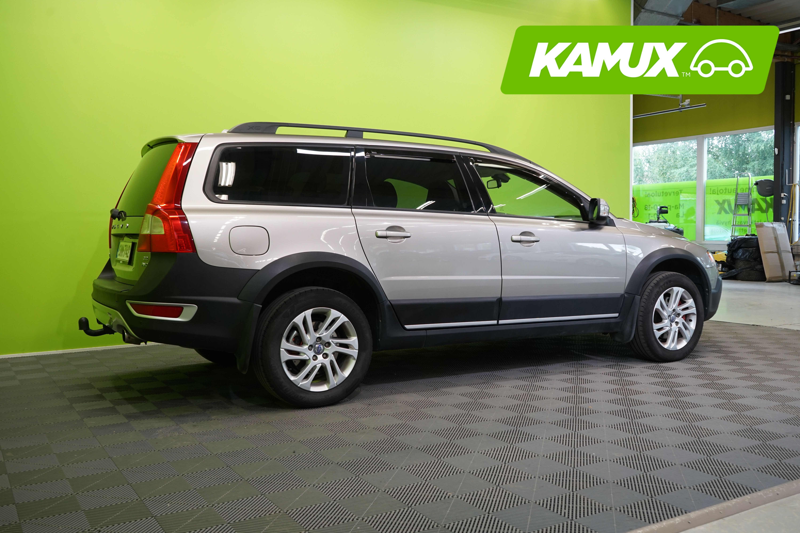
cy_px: 266
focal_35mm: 33
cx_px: 400
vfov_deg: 40.0
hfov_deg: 57.2
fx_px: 733
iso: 640
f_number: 6.3
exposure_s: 1/30
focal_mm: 33
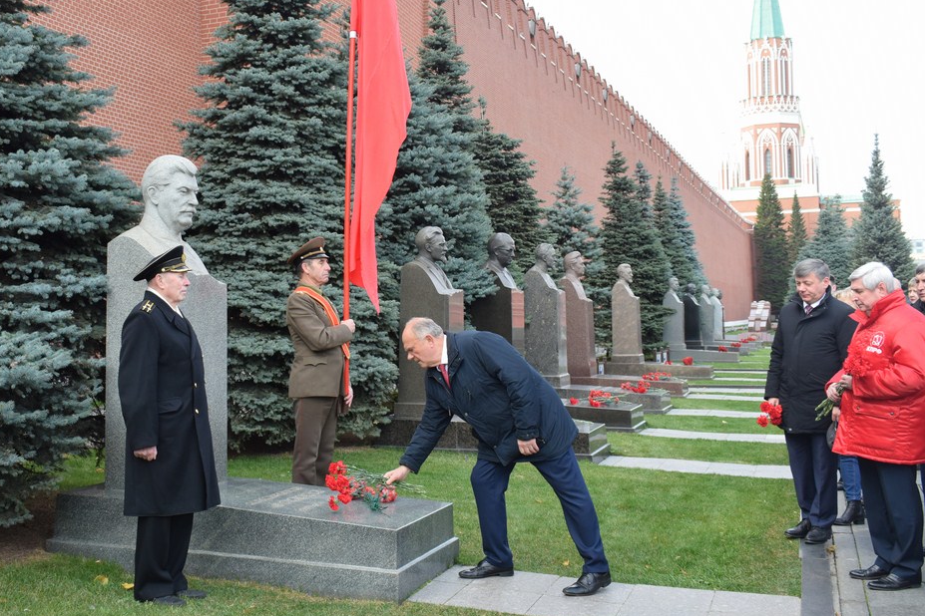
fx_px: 1053
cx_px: 351
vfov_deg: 32.6
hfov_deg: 47.0
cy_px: 277
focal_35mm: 41
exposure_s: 1/200
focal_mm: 22
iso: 400
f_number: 7.1
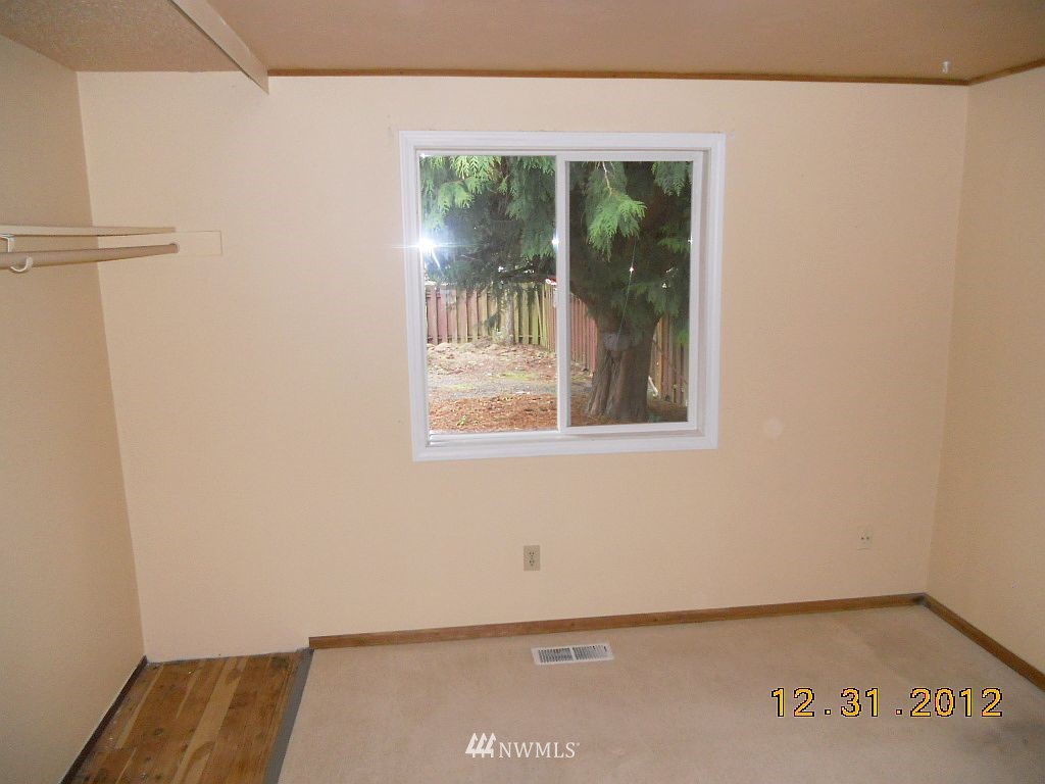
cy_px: 392
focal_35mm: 27
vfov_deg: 51.4
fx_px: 815
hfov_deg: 65.3
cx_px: 522
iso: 200
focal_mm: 4.9
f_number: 3.2
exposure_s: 1/25
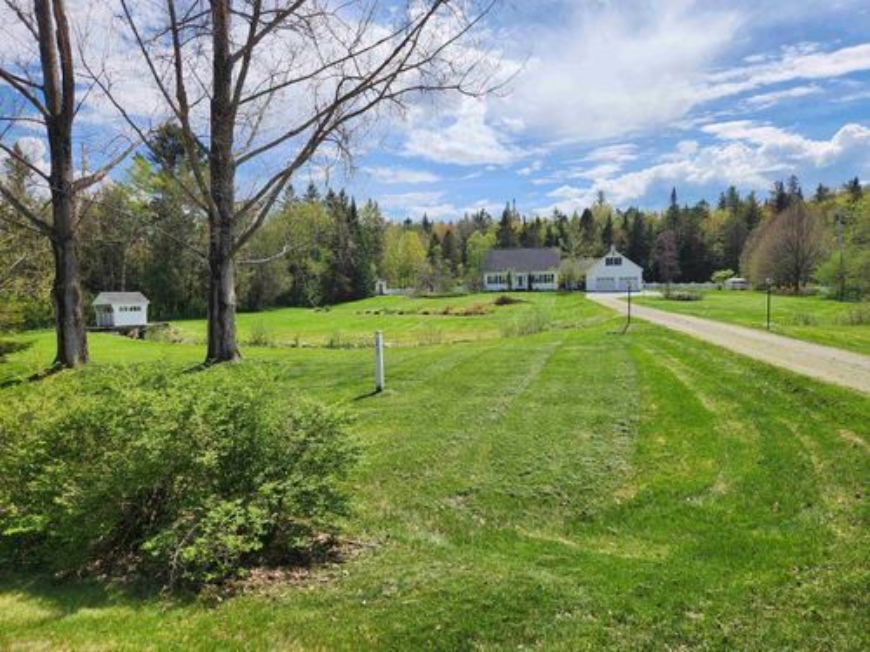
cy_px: 326
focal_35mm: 23
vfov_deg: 58.9
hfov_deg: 73.9
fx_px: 578
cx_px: 435
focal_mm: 5.4
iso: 20
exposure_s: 1/2805
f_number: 1.8
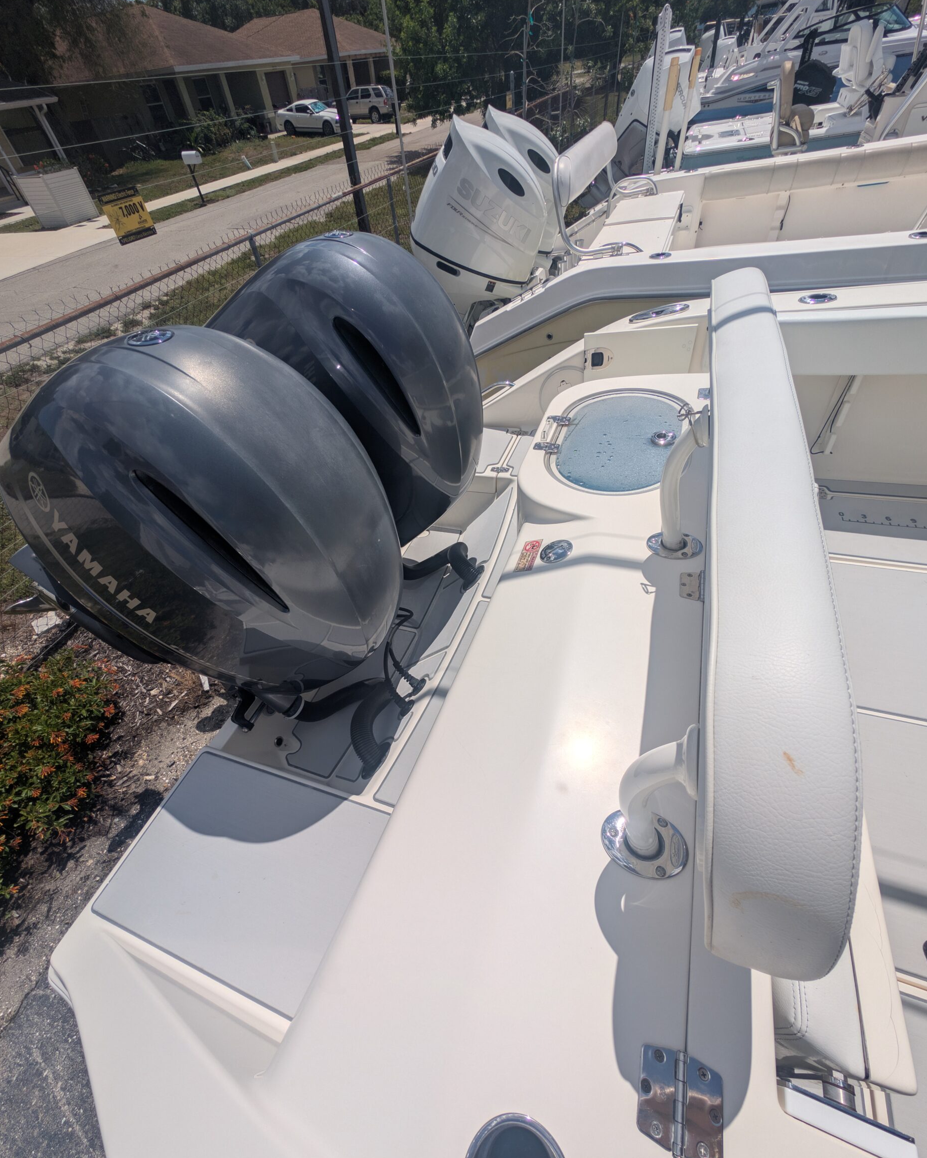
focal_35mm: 13
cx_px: 457
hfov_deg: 92.2
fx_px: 446
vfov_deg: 104.6
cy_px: 627
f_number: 1.95
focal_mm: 2.23
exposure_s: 1/7692
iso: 43
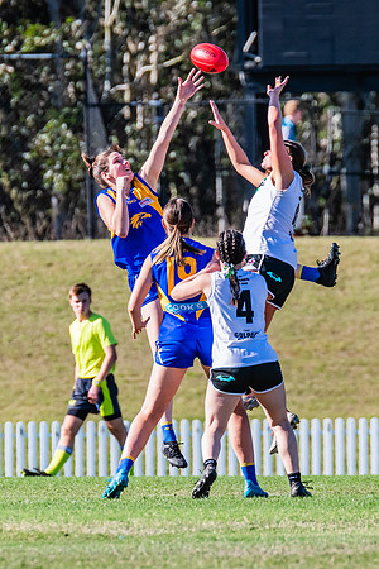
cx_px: 233
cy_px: 354
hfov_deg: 1.6
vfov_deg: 2.3
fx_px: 13908
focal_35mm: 881
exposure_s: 1/1250
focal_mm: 420
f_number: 8
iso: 640
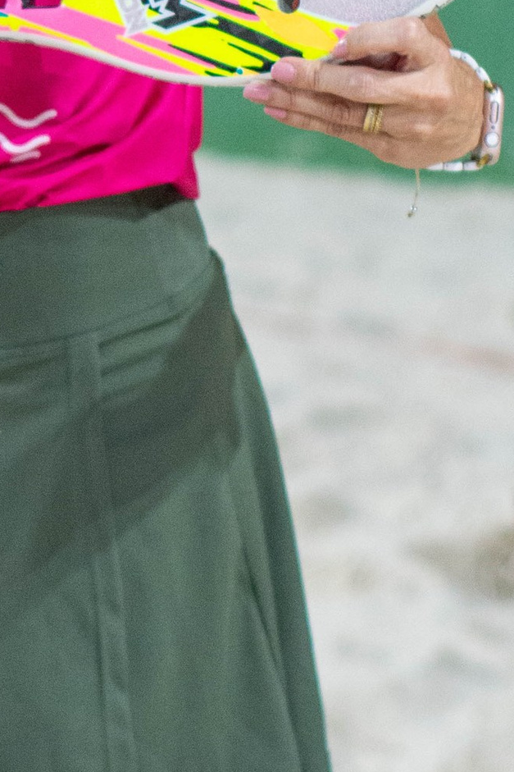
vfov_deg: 6.7
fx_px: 6555
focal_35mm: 306
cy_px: -30
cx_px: -372
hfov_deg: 4.4
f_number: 2.8
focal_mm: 50
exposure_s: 1/160
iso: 1600
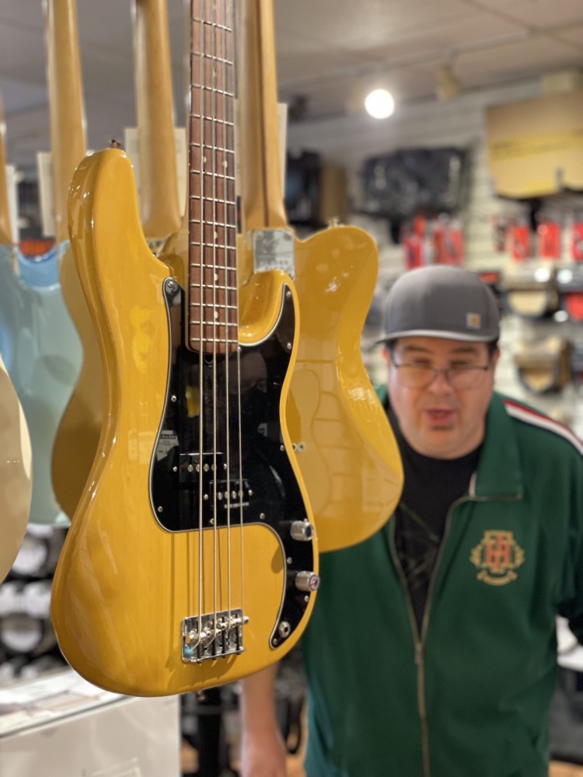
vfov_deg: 36.8
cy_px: 388
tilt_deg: -0.6
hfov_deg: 28.0
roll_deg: +1.5
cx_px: 292
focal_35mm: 52
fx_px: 1168
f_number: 2
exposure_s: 1/40
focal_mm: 6
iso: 250
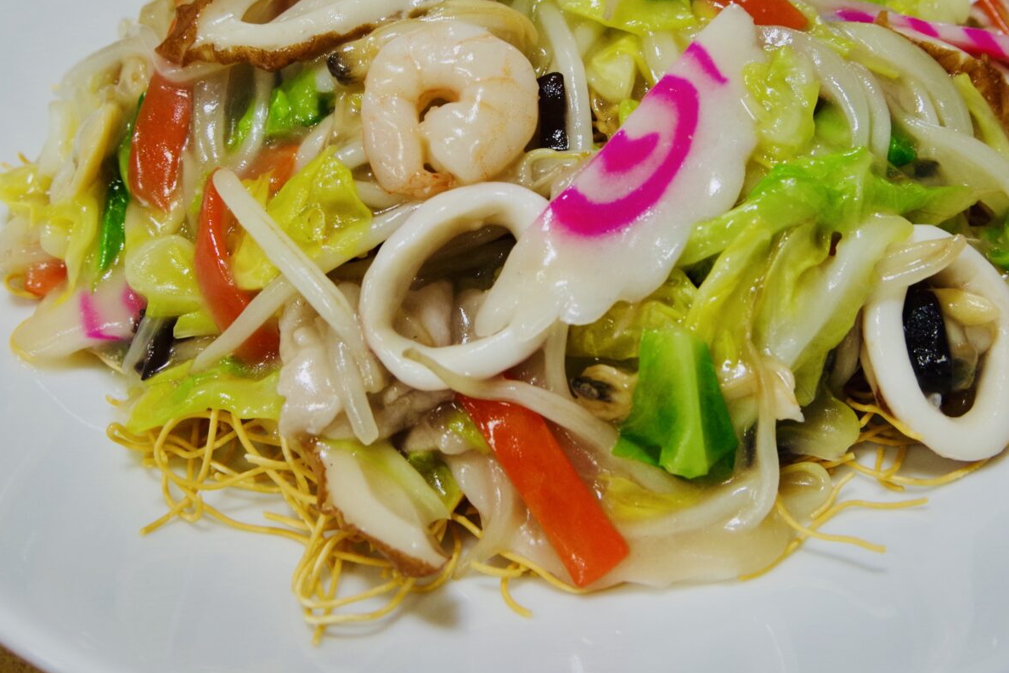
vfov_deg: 26.8
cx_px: 520
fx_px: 1401
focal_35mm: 50
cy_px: 197
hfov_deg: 39.6
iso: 400
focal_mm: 21
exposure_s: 1/50
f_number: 5
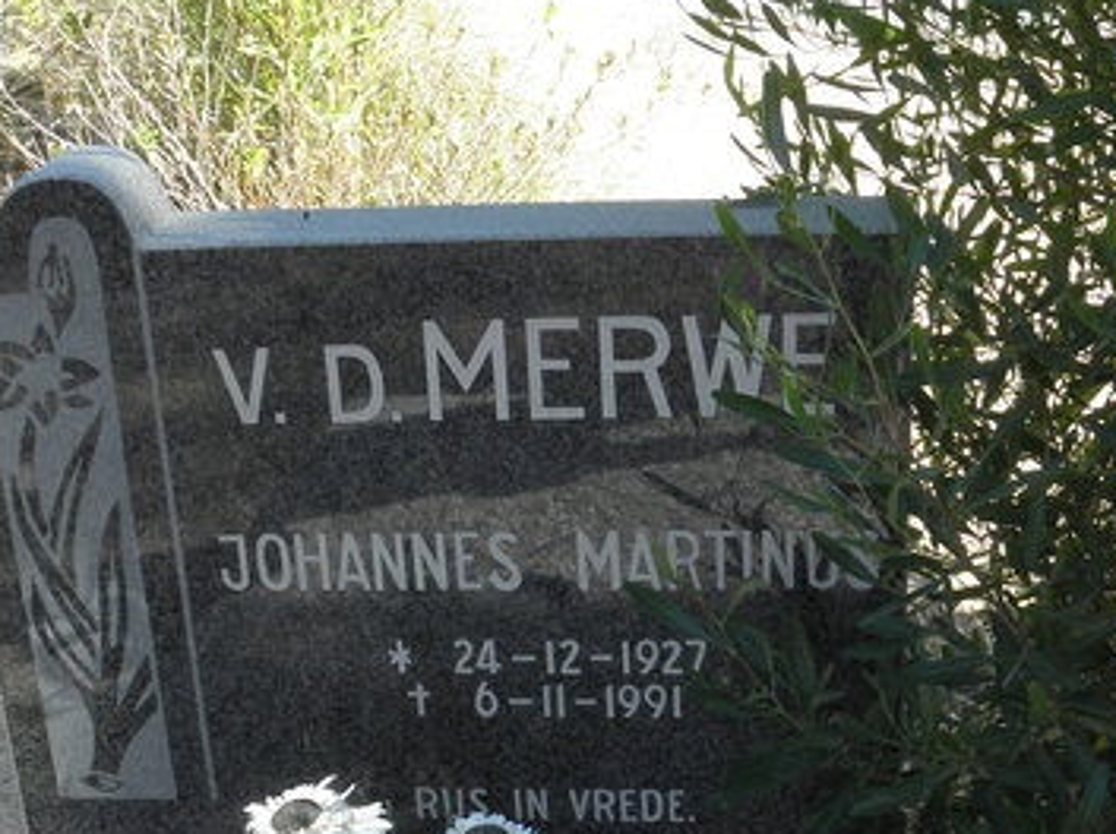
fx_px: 1900
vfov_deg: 24.5
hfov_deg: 32.7
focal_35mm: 59
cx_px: 550
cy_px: 626
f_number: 5.6
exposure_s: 1/50
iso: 64
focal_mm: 4.6
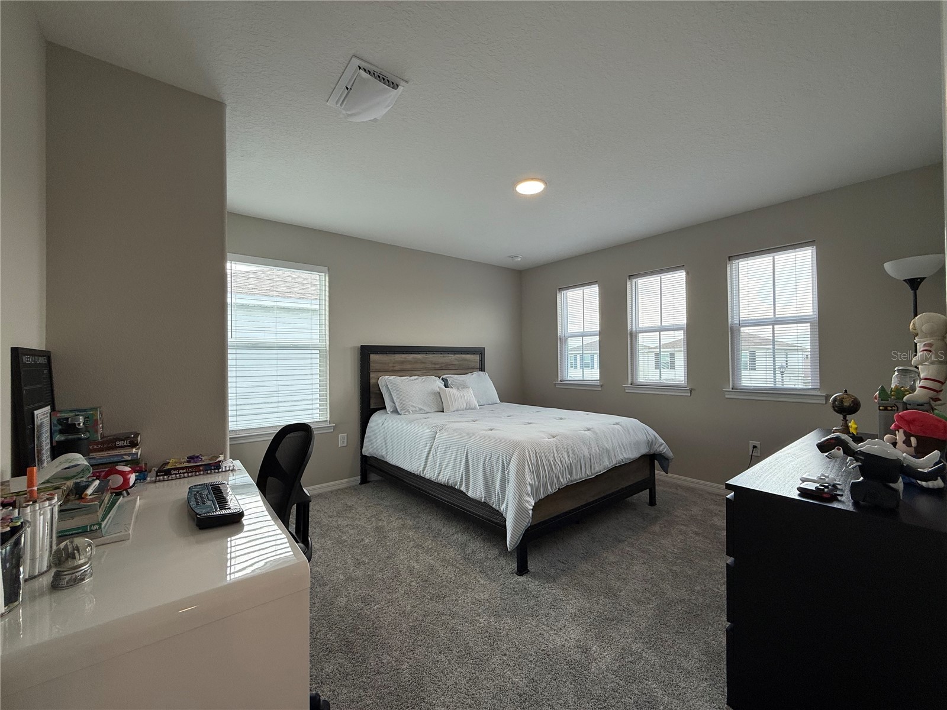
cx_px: 474
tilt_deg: +0.6
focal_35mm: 14
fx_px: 383
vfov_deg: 85.7
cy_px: 355
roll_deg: +0.4
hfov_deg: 102.1
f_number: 2.2
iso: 64
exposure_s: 1/139
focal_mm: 2.22
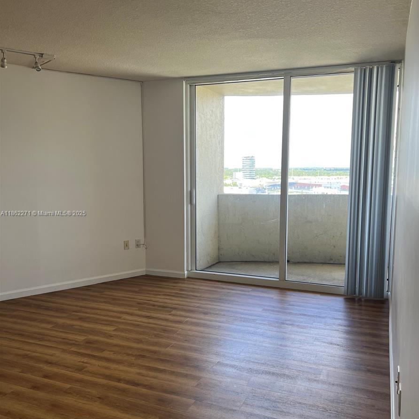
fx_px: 425
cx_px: 211
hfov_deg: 52.5
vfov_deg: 52.5
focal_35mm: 31
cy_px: 214
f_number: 1.5
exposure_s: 1/121
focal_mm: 5.7
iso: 32
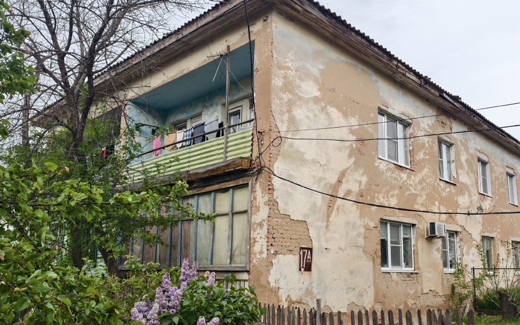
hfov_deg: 60.8
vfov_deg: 40.5
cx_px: 309
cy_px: 183
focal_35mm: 31
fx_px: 439
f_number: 1.57
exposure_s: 1/951
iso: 72
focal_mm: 6.54
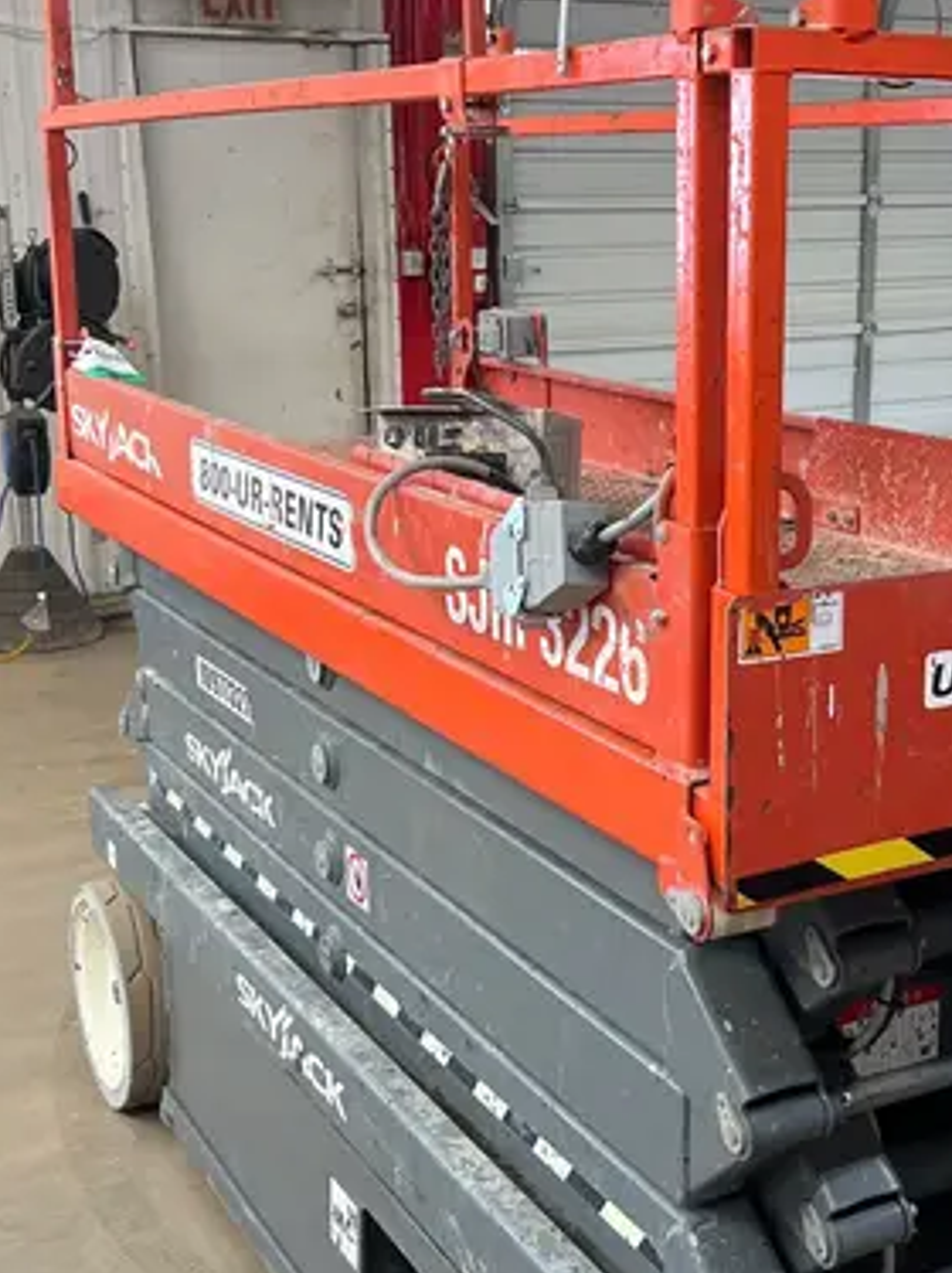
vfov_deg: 37.5
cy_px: 645
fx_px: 1872
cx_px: 673
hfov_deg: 28.2
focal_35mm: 51
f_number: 1.6
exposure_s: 1/60
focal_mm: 5.1
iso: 200
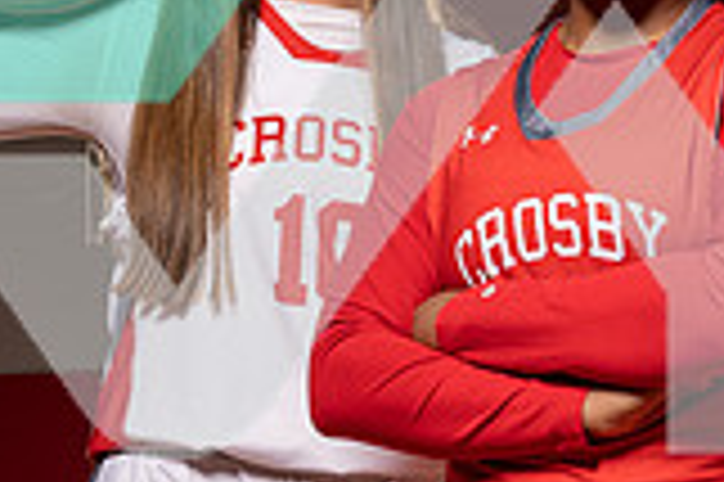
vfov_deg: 8.3
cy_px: 218
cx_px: 931
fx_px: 3335
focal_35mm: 166
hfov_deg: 12.0
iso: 400
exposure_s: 1/250
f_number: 9
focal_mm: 46
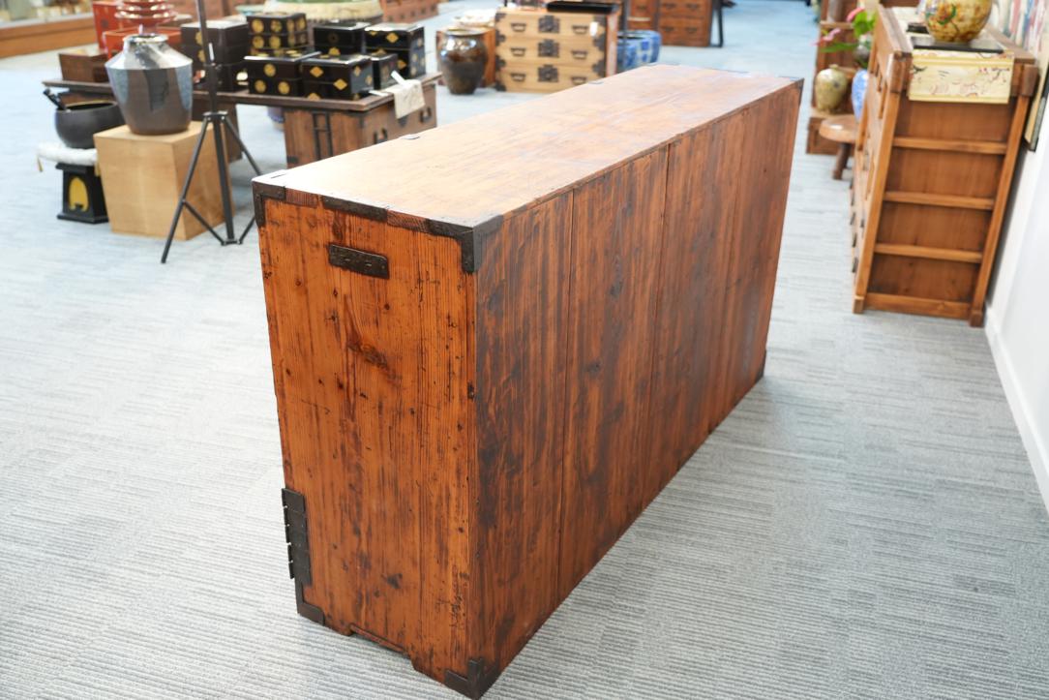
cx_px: 524
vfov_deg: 41.1
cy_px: 350
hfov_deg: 58.7
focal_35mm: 32
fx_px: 933
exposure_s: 1/40
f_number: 4
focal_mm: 32
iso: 1600
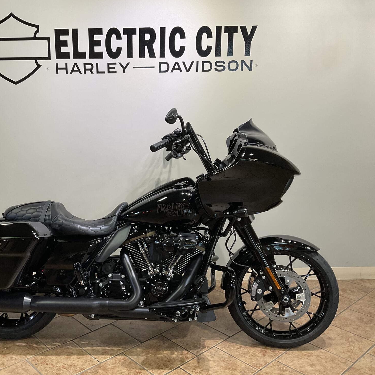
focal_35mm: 35
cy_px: 189
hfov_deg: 46.5
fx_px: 429
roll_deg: +0.7
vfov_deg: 47.2
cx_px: 127
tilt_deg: -13.1
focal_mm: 3
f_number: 1.8
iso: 50
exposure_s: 1/60
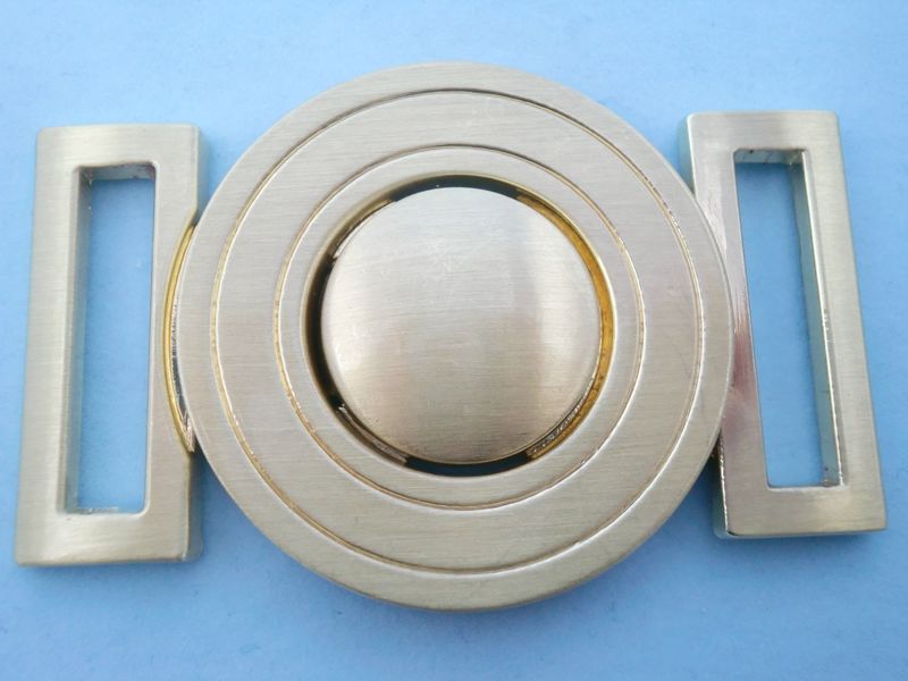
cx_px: 454
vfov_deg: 41.8
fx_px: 892
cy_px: 340
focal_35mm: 34
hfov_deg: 54.0
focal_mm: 5.58
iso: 400
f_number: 2.8
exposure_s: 1/100
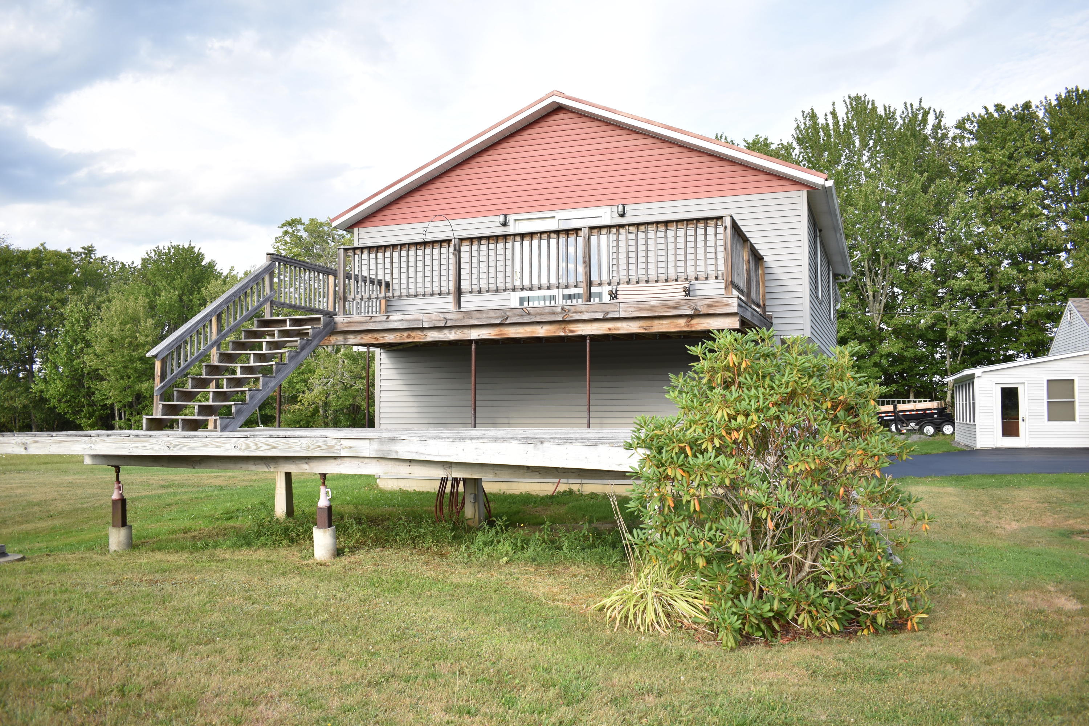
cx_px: 544
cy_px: 363
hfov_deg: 61.9
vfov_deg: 43.6
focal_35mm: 30
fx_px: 907
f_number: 3.5
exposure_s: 1/200
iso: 100
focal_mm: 20
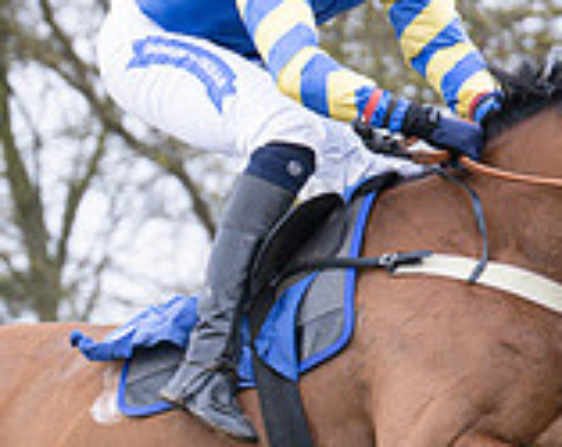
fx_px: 6989
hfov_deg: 4.6
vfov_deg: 3.7
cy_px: 226
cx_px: 275
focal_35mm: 421
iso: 400
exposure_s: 1/1600
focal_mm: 77
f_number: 2.8
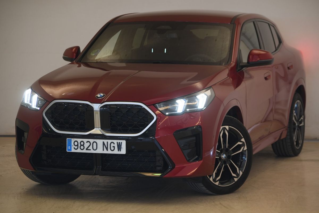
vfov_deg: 10.8
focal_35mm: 127
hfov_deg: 16.1
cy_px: 106
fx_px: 1125
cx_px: 160
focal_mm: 85
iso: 100
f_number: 4.2
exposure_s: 1/8
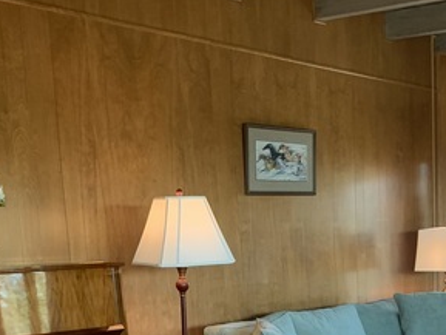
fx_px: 773
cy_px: 372
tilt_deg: -9.9
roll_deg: +2.8
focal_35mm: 60
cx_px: 283
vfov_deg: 22.9
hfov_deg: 32.0
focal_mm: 4.25
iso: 160
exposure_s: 1/60
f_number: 1.8
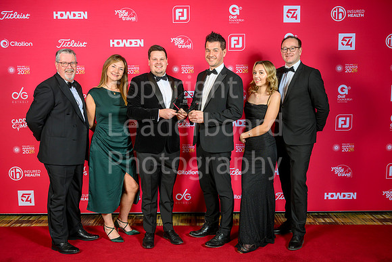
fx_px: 392
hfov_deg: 53.1
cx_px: 196
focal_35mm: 36
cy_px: 131
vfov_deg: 36.9
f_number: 5.6
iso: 250
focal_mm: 36
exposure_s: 1/125
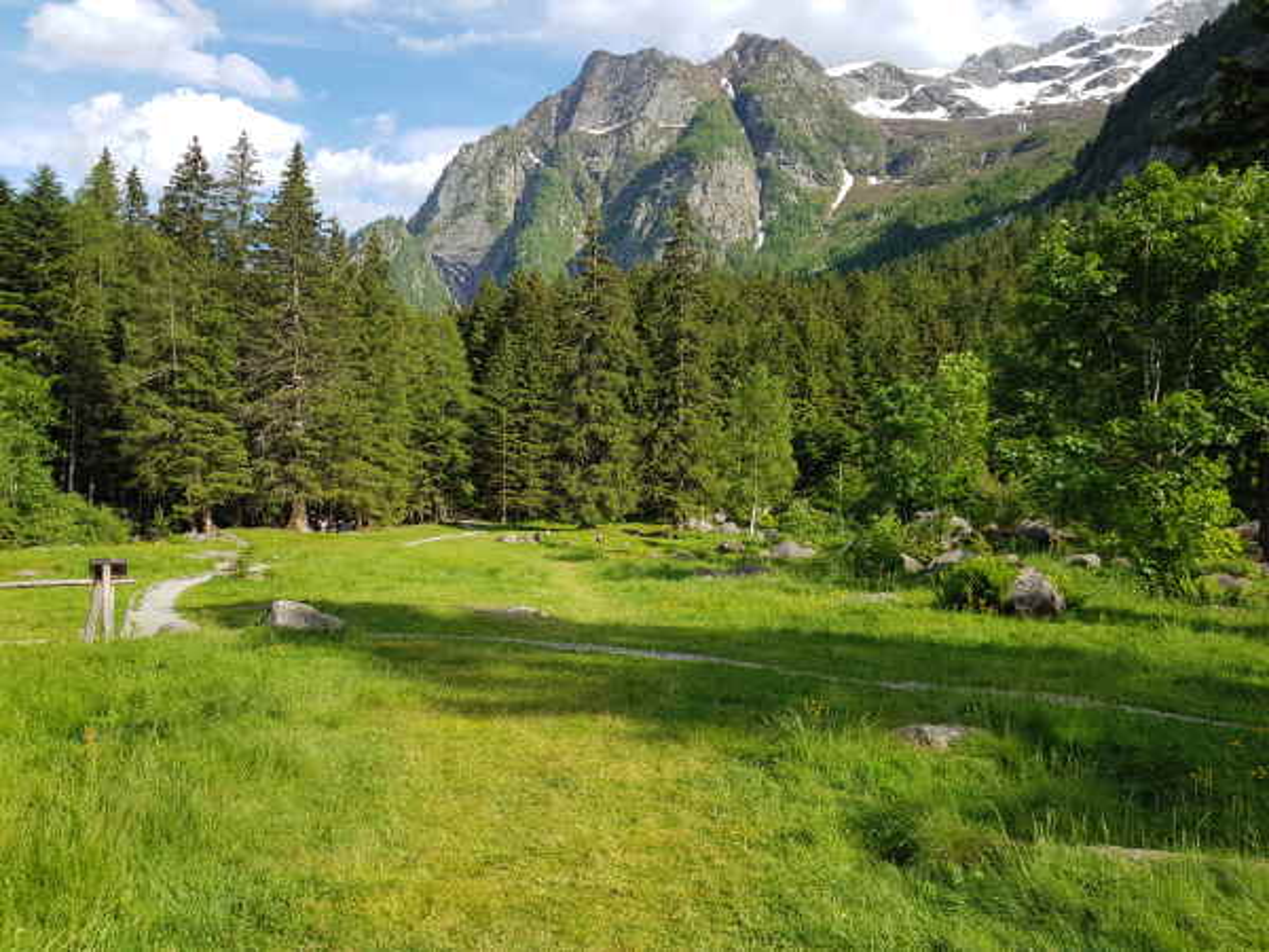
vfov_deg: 53.1
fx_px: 953
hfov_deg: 67.3
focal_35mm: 26
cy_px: 476
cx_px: 634
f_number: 1.7
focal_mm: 4.2
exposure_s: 1/1096
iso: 40
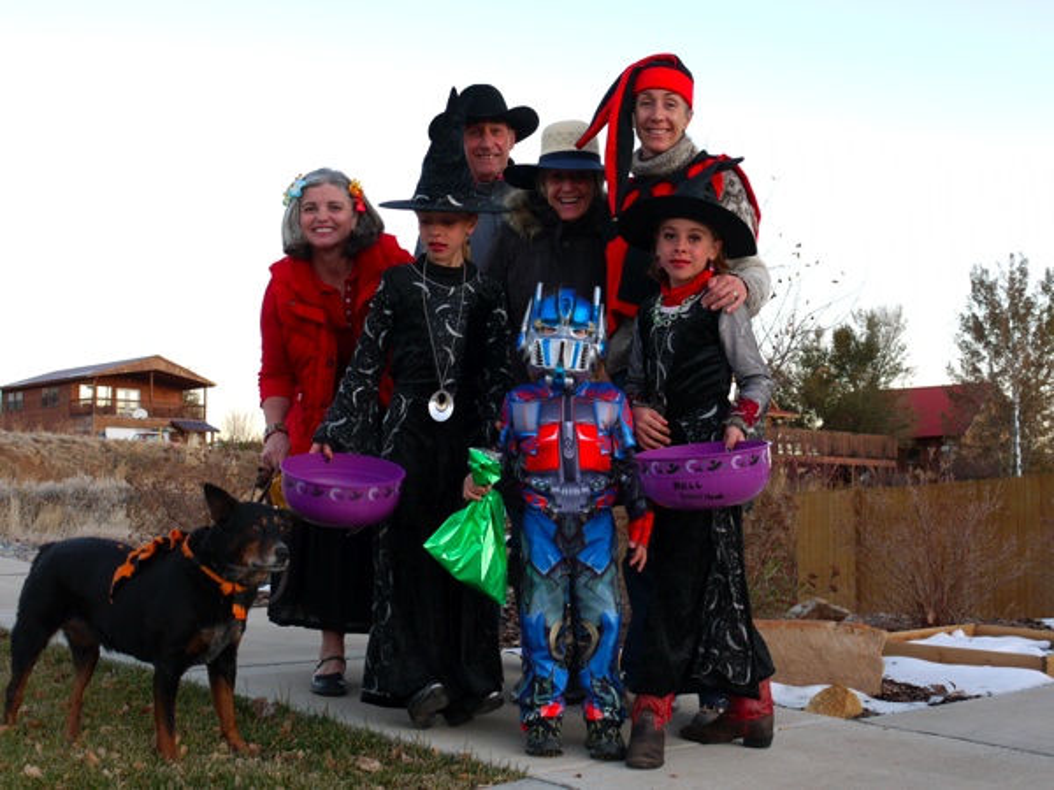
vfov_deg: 29.1
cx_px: 527
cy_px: 395
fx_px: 1522
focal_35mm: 50
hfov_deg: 38.2
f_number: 4.9
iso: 160
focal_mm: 25
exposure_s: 1/30
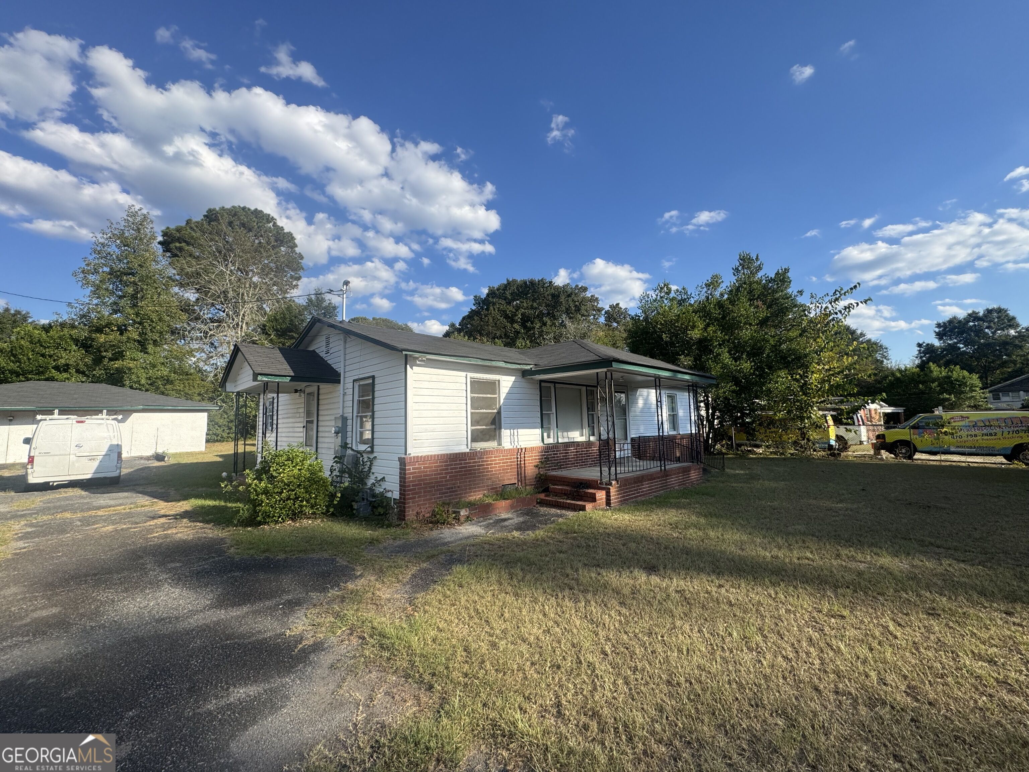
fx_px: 416
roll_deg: +1.0
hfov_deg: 102.1
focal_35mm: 14
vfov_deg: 85.7
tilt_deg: +6.7
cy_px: 386
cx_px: 514
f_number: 2.2
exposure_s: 1/1449
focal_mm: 2.22
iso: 50
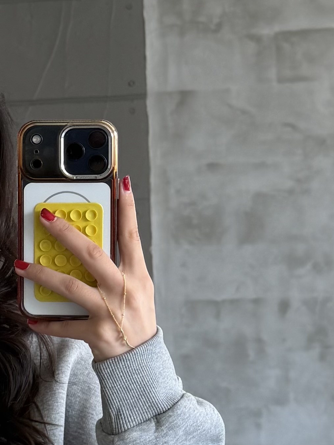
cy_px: 524
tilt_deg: -10.3
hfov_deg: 20.6
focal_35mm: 66
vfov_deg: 26.4
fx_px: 849
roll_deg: +2.5
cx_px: -83
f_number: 1.78
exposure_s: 1/121
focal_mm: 6.76
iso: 125
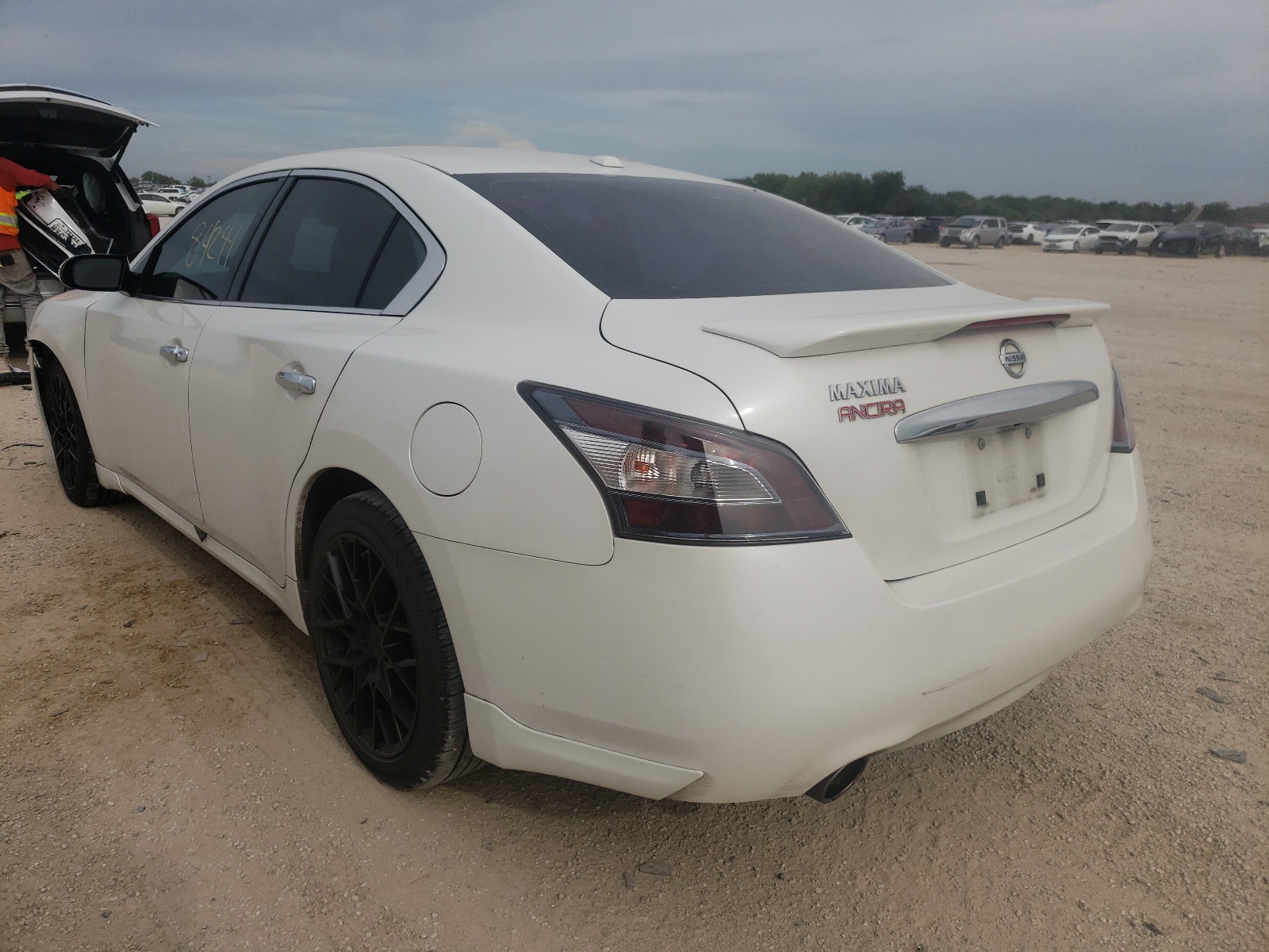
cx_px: 634
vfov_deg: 53.1
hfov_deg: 67.3
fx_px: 953
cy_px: 476
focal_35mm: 26
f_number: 1.5
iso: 50
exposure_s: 1/5000
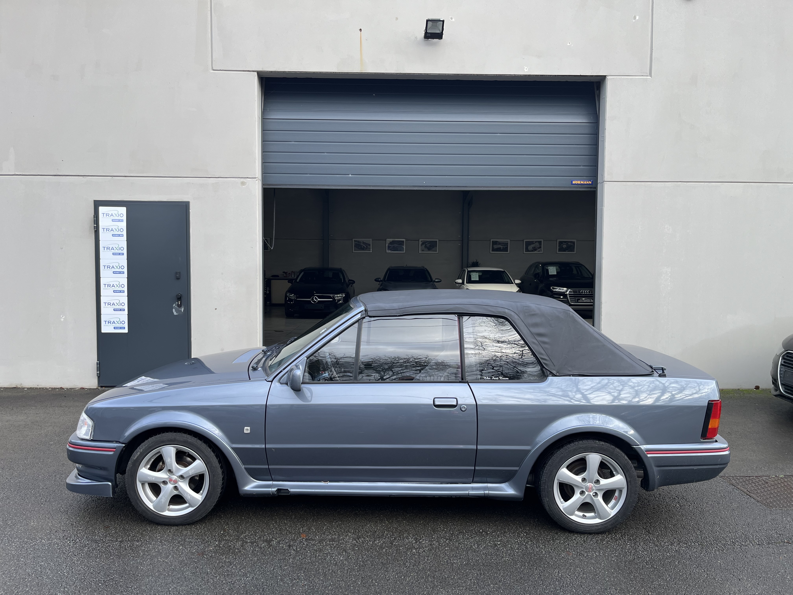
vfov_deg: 53.1
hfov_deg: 67.3
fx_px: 596
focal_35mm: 26
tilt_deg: -2.5
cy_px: 298
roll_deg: -1.2
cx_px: 396
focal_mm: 5.1
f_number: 1.6
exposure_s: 1/122
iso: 40
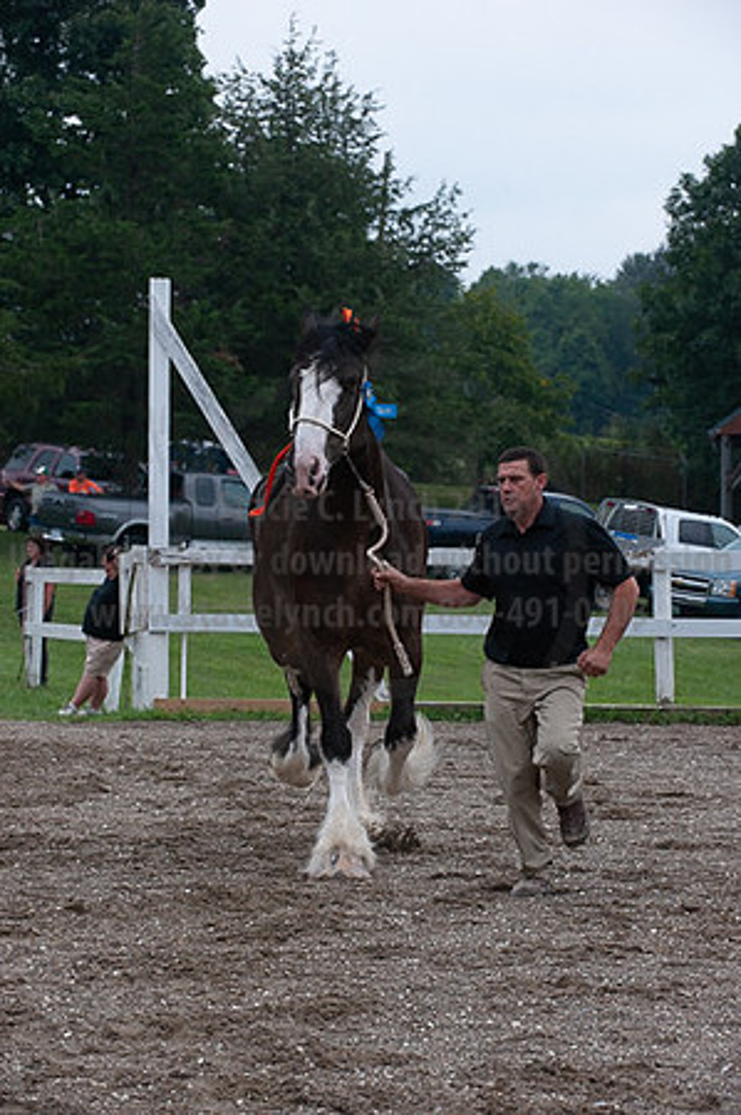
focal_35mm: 130
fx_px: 4023
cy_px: 558
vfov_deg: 15.8
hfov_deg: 10.5
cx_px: 370
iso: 1400
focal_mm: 130
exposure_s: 1/1000
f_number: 5.6
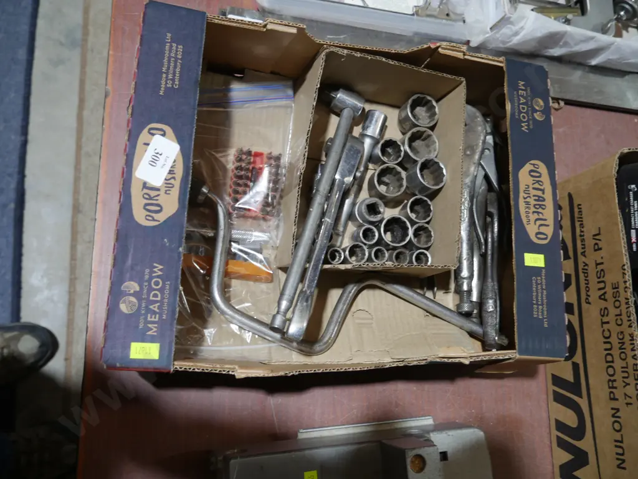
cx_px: 319
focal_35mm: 30
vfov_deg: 46.8
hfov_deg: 60.0
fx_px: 553
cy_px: 240
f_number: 3.6
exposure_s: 1/60
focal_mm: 15
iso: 320
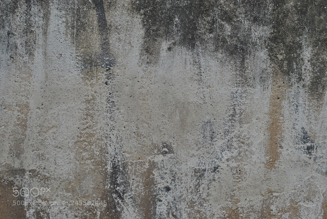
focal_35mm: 48
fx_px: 437
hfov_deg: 41.1
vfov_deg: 28.2
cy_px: 110
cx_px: 164
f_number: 8
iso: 160
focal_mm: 32
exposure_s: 1/100
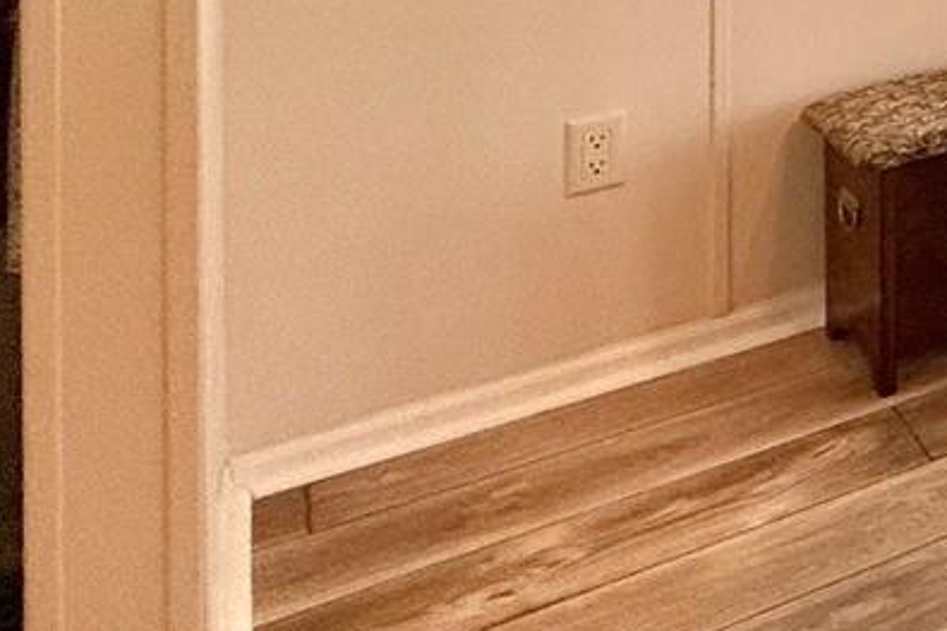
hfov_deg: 20.3
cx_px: 1808
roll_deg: -1.2
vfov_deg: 18.9
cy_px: -432
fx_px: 1551
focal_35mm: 59
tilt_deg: -0.8
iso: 100
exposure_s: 1/120
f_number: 2.2
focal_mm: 2.22
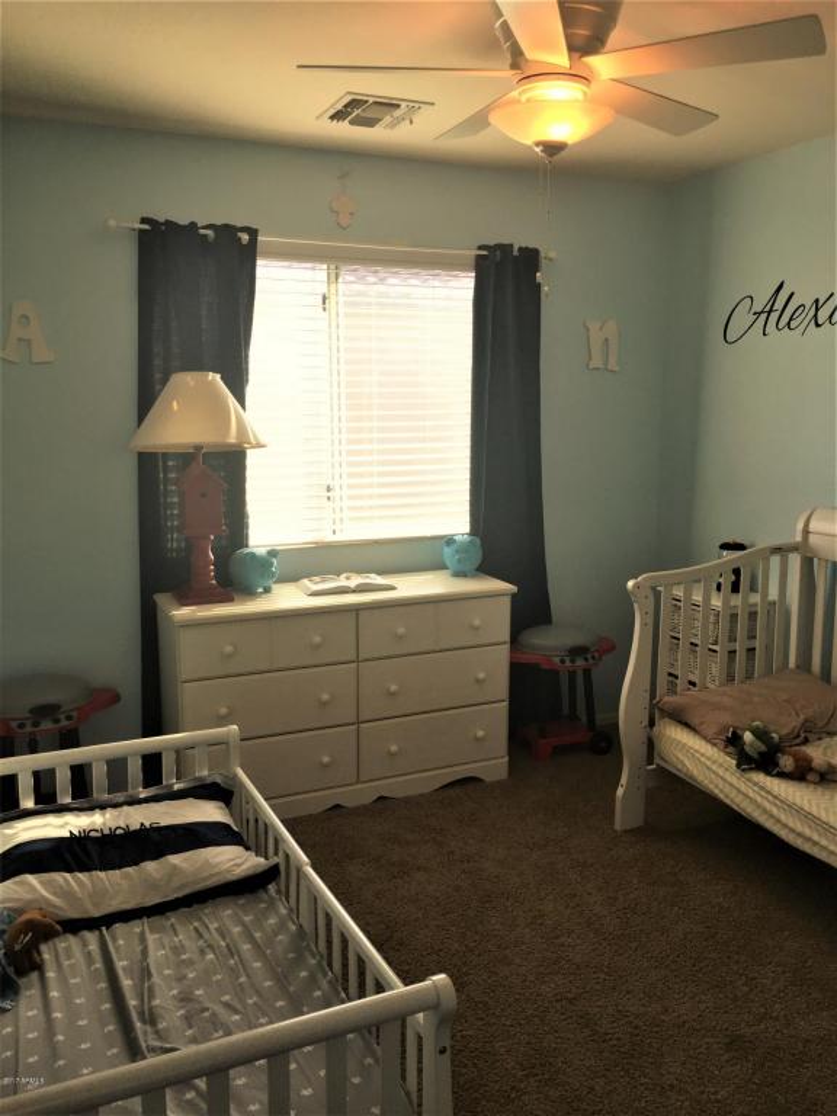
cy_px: 558
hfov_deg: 48.2
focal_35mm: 29
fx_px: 935
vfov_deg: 61.7
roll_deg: +0.0
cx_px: 418
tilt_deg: -7.7
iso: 32
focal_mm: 4.15
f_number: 2.2
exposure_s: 1/120
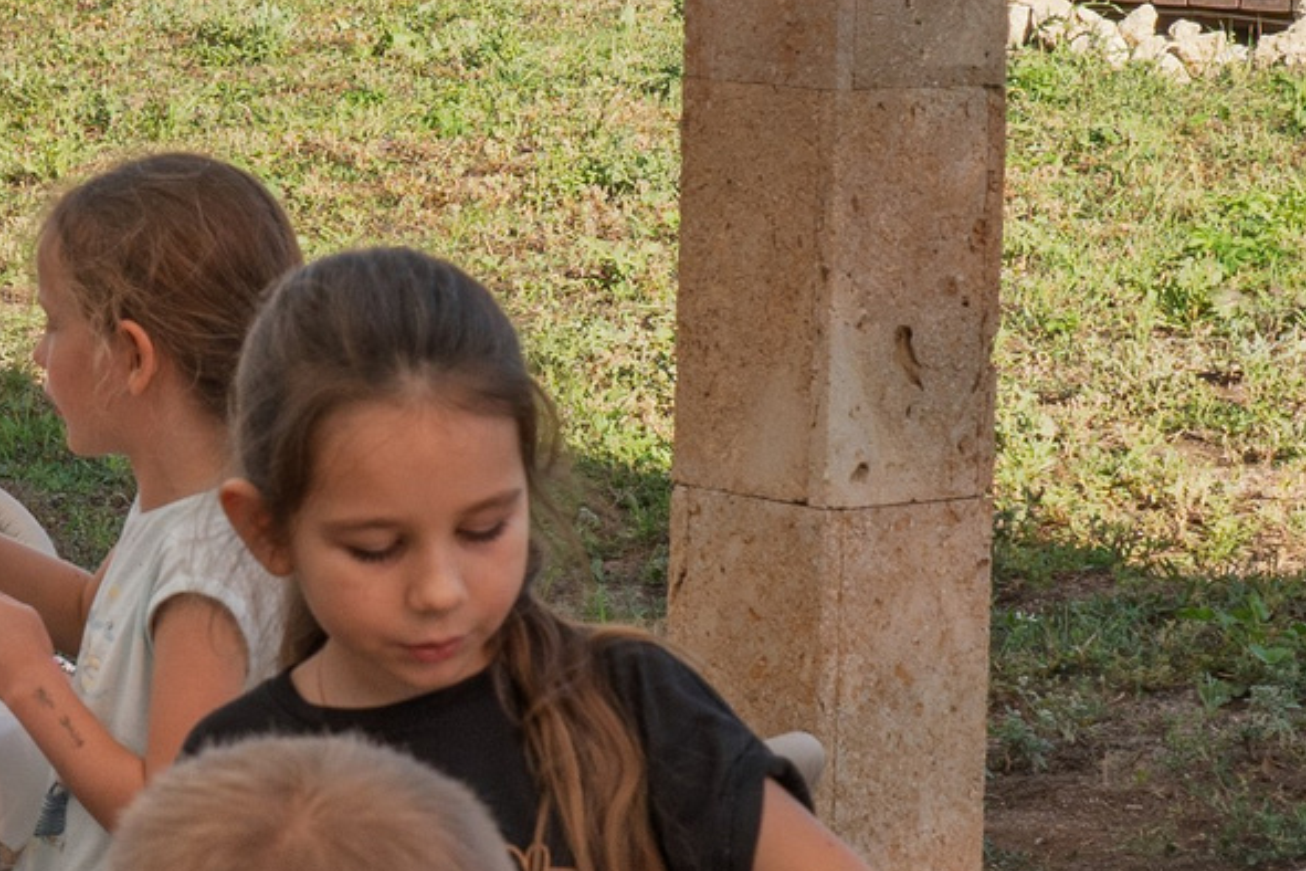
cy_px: 384
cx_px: 166
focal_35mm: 169
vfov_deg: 8.1
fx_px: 6130
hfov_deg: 12.1
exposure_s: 1/320
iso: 100
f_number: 6.3
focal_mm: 26
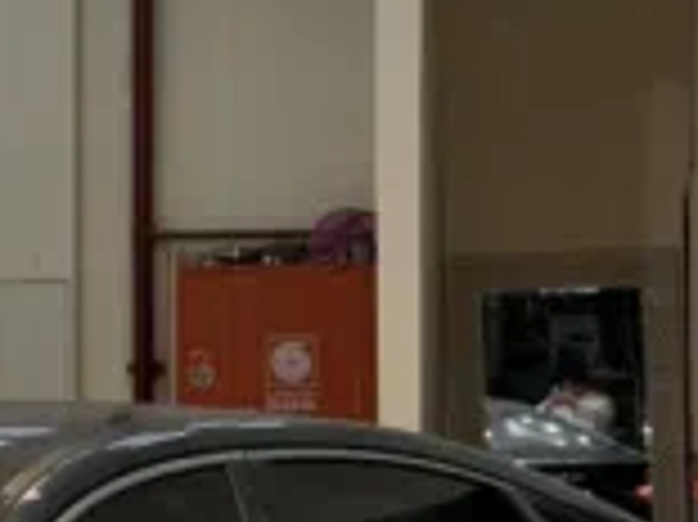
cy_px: 324
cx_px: -410
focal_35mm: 99
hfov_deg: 17.4
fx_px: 1995
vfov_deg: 14.9
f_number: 1.78
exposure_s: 1/100
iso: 100
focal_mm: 6.76
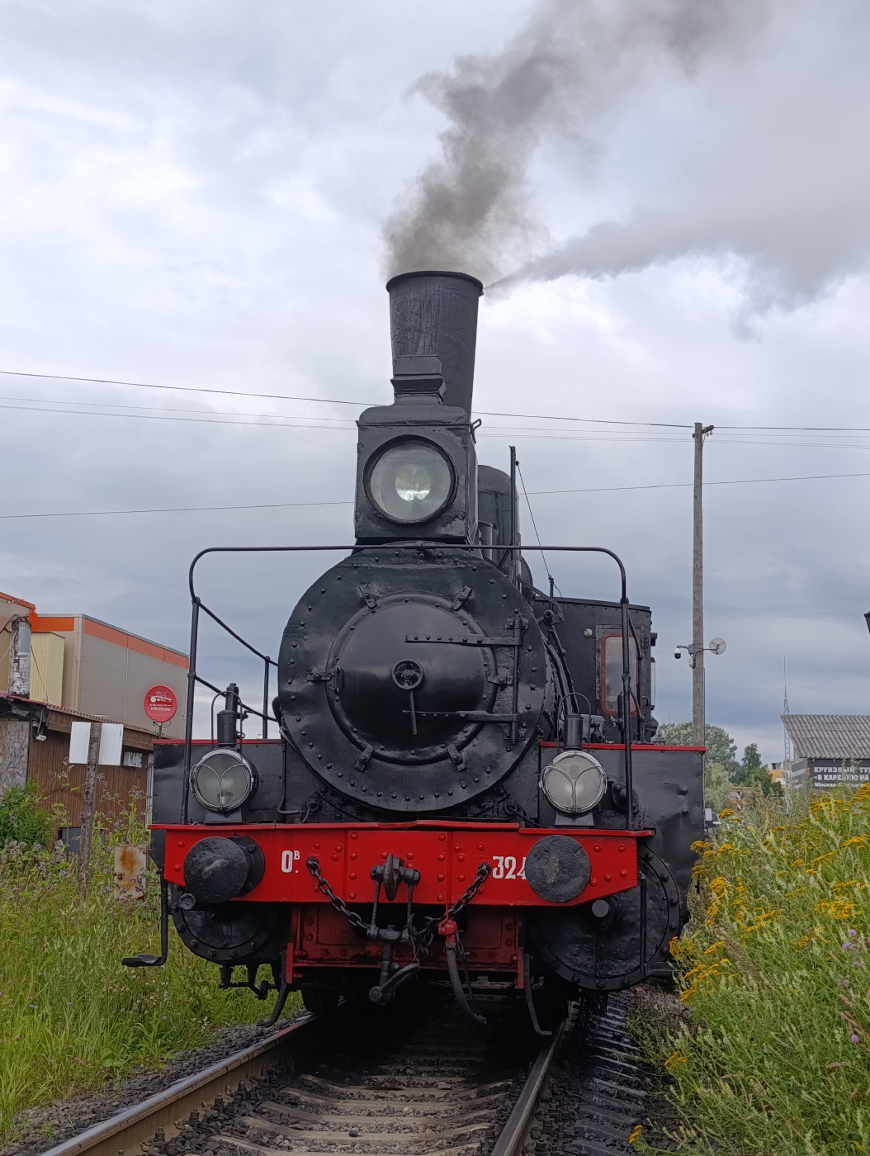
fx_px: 1738
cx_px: 435
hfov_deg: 28.1
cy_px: 578
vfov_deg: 36.8
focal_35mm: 52
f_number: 1.65
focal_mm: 6.11
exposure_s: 1/452
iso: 50
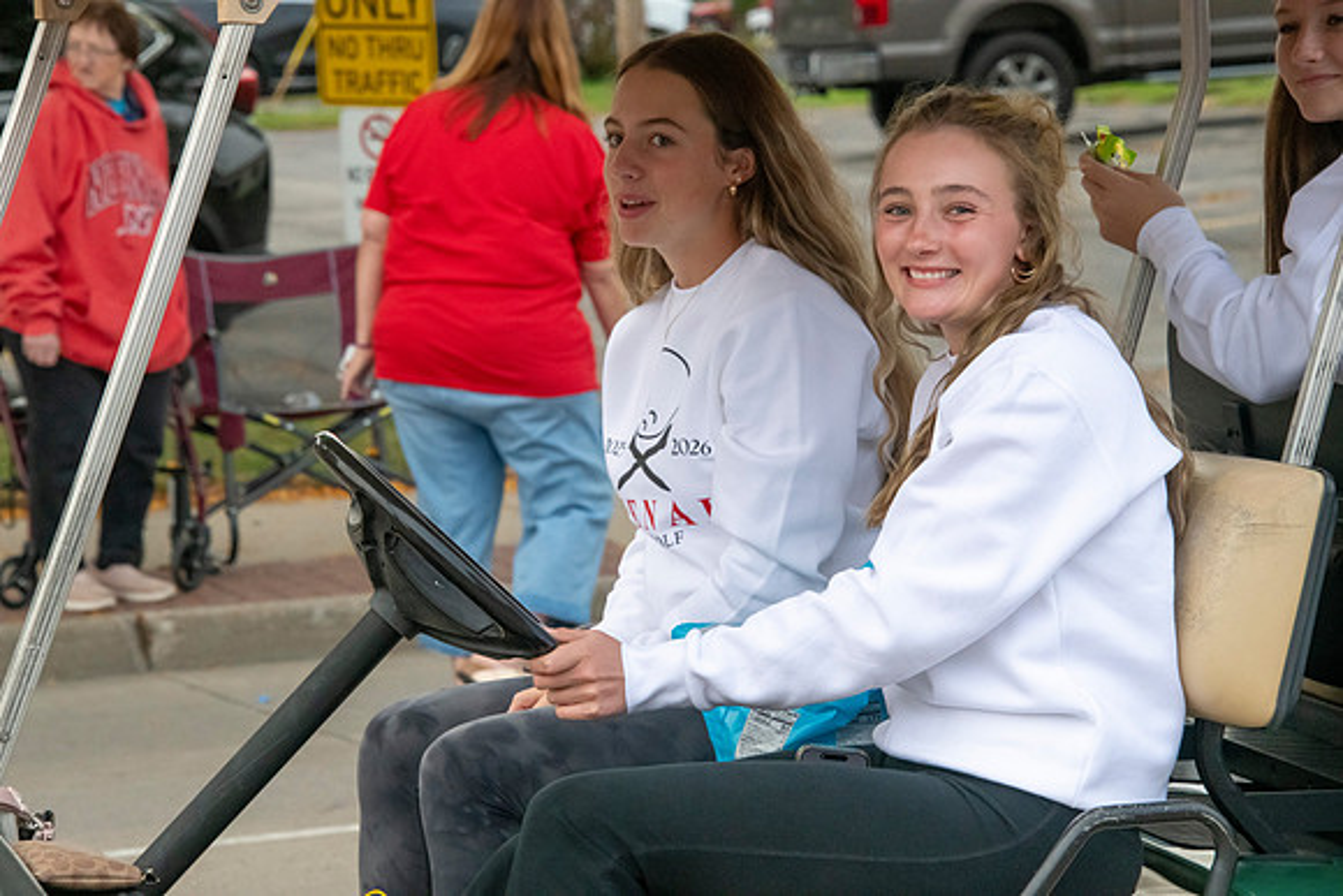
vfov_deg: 8.1
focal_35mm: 170
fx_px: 6343
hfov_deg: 12.1
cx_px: 672
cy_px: 448
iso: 3200
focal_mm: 170
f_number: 11
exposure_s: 1/500
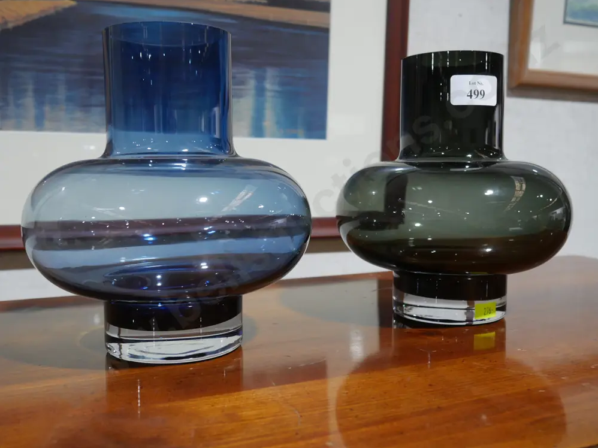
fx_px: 674
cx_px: 306
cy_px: 219
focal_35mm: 39
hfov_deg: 47.9
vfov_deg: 36.8
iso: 800
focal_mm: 19
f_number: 5
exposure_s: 1/60
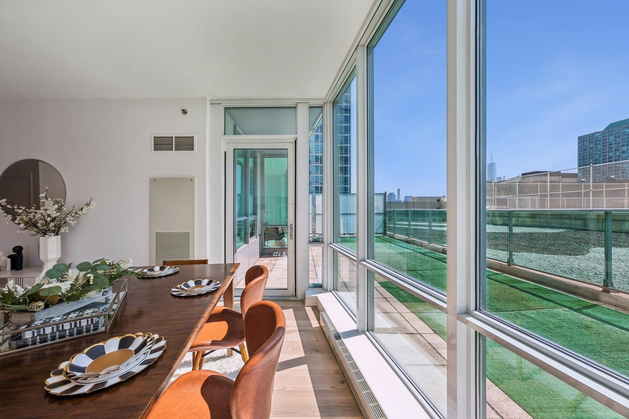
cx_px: 314
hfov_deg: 112.6
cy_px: 210
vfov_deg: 90.0
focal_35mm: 12
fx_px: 210
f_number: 8
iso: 160
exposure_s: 1/160
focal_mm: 8
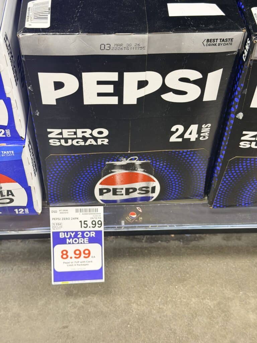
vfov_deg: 39.7
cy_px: 172
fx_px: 475
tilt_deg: -50.4
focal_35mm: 48
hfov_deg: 30.3
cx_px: 128
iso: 250
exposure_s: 1/57
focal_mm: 6.76
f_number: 1.78
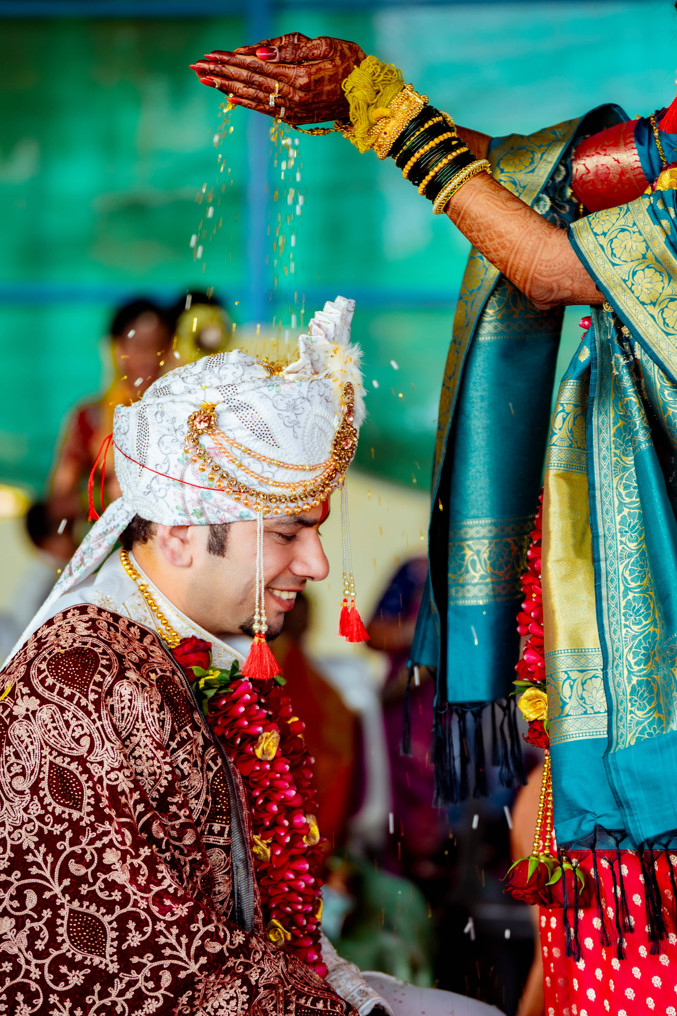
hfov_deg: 13.8
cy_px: 508
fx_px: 2792
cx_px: 338
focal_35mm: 99
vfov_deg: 20.6
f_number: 2.8
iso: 125
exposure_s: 1/160
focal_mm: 99
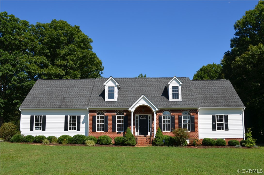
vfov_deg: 36.7
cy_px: 88
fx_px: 263
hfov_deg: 53.2
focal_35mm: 36
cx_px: 132
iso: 100
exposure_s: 1/320
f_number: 9
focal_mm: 24
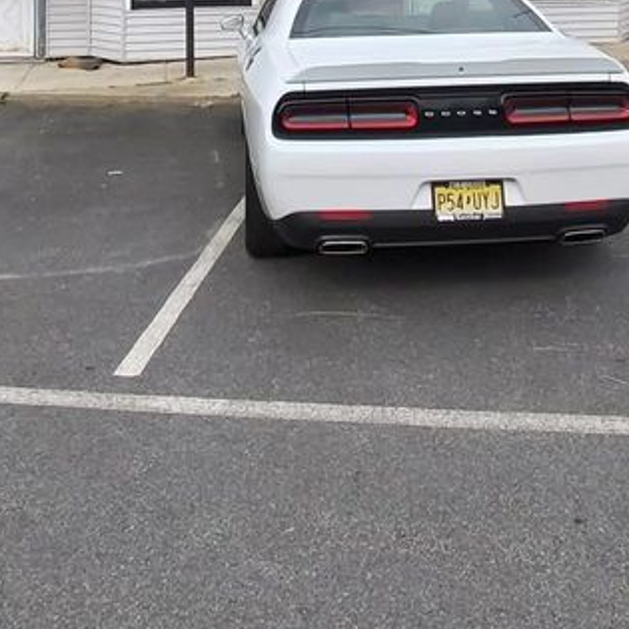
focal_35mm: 46
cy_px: -90
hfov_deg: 36.8
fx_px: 946
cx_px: 310
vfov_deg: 31.8
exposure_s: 1/816
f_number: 2.2
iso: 32
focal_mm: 1.46
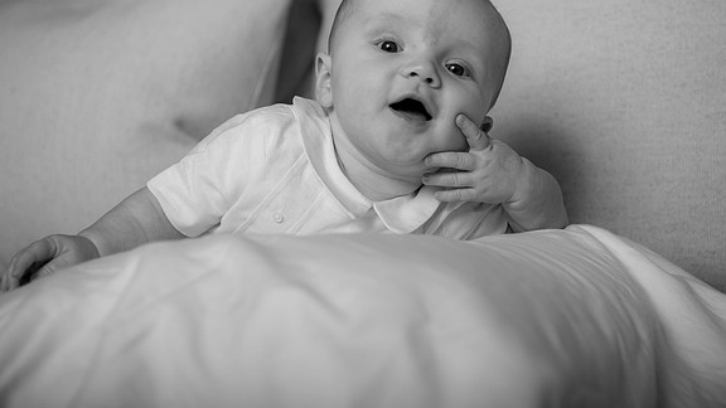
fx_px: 1136
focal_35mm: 59
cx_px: 363
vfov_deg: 20.4
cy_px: 171
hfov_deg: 35.4
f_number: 4
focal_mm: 56
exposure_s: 1/200
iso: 200
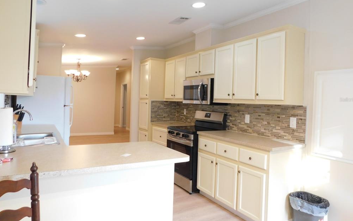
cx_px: 180
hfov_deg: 72.5
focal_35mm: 25
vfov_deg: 49.2
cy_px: 100
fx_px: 240
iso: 250
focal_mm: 4
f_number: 3
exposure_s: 1/30
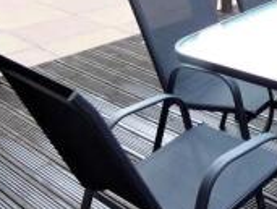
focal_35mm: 68
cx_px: 343
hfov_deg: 25.3
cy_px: -51
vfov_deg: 20.1
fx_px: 545
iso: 80
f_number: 2.8
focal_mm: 3.6
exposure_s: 1/160
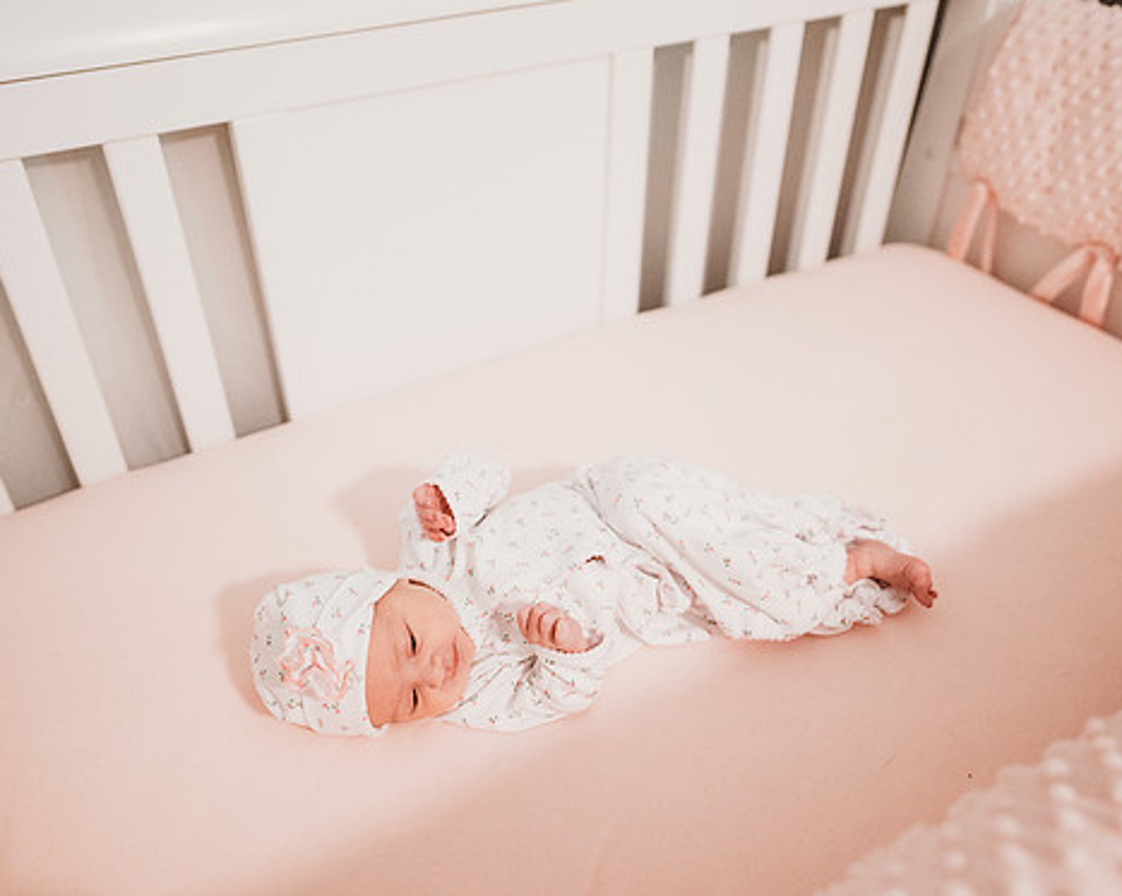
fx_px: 929
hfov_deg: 62.2
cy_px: 448
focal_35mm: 28
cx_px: 536
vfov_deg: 51.5
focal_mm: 24
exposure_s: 1/160
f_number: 2.2
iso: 2000
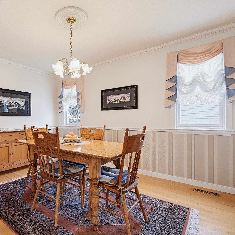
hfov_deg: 71.8
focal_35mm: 20
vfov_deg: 74.8
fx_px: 154
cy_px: 118
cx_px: 72
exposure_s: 1/8
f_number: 8
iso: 400
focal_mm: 15
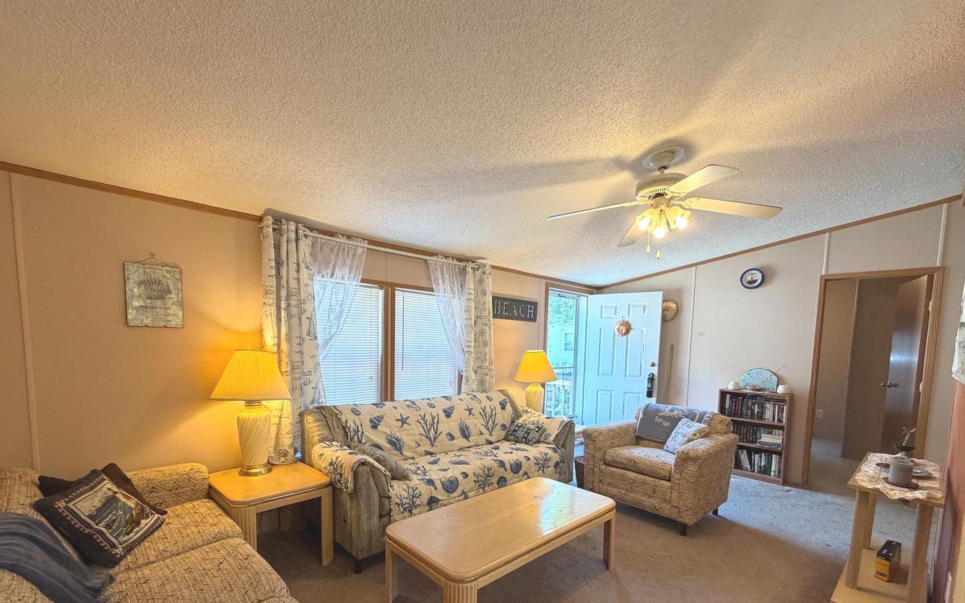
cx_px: 482
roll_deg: -1.6
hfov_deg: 97.8
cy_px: 378
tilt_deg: -6.6
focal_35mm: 16
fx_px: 421
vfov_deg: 70.1
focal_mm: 2.22
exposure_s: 1/120
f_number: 2.2
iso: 320
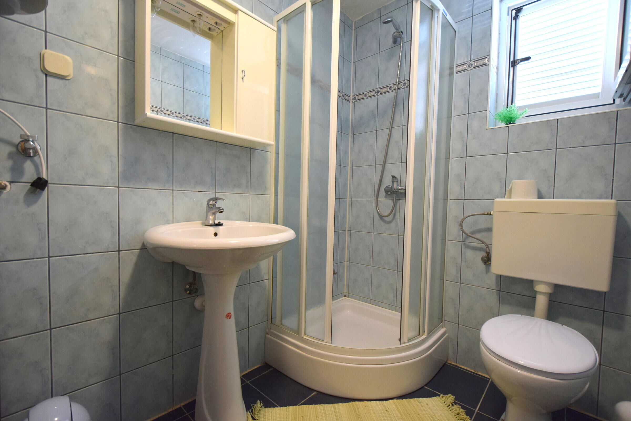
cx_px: 316
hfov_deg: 100.4
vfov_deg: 77.3
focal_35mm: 15
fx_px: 263
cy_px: 210
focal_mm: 10
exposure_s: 1/60
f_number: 3.5
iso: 1000
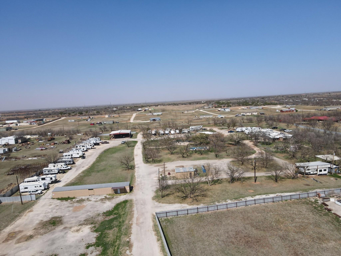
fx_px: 236
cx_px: 170
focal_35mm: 24
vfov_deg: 56.8
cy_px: 128
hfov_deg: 71.6
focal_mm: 4.5
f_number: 2.8
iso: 100
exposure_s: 1/1000
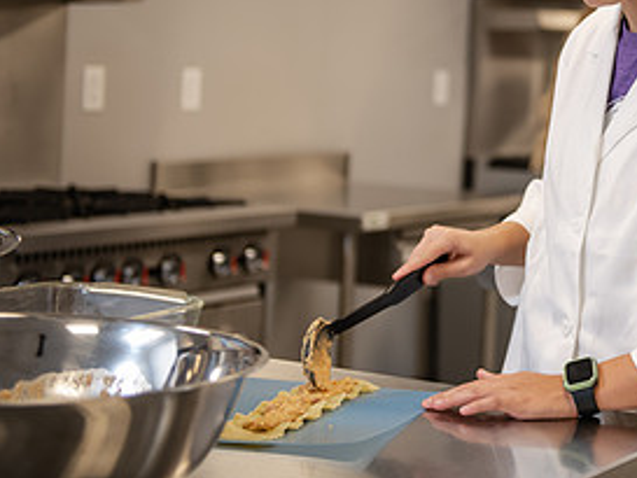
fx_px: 1804
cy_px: 55
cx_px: 639
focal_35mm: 98
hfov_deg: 19.4
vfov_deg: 15.0
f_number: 2.8
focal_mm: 48
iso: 500
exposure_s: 1/200
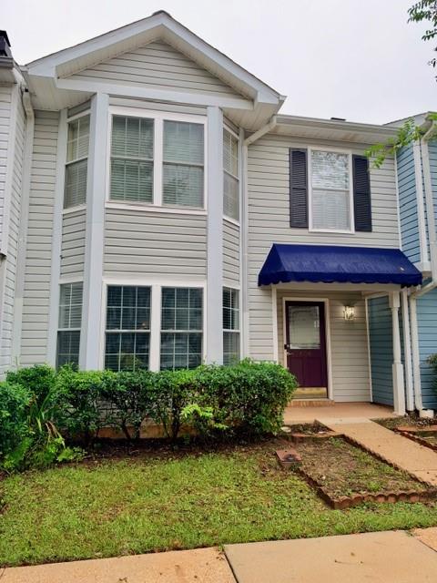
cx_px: 218
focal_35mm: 24
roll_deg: -0.5
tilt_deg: +7.1
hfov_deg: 56.8
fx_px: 404
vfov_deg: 71.6
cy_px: 292
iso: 80
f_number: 1.8
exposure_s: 1/409
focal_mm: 6.93
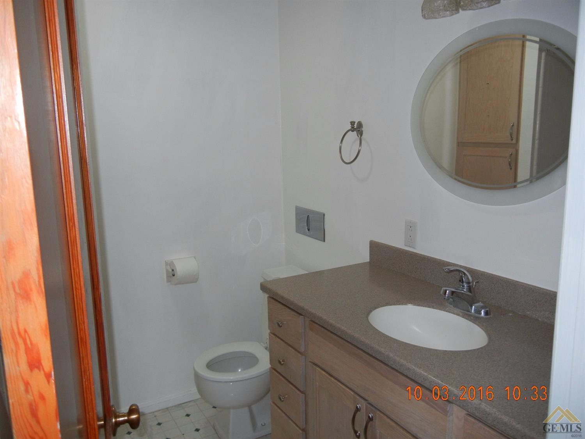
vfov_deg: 46.8
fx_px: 507
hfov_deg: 60.0
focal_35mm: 30
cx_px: 292
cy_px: 220
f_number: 3.5
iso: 200
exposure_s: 1/30
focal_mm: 5.4
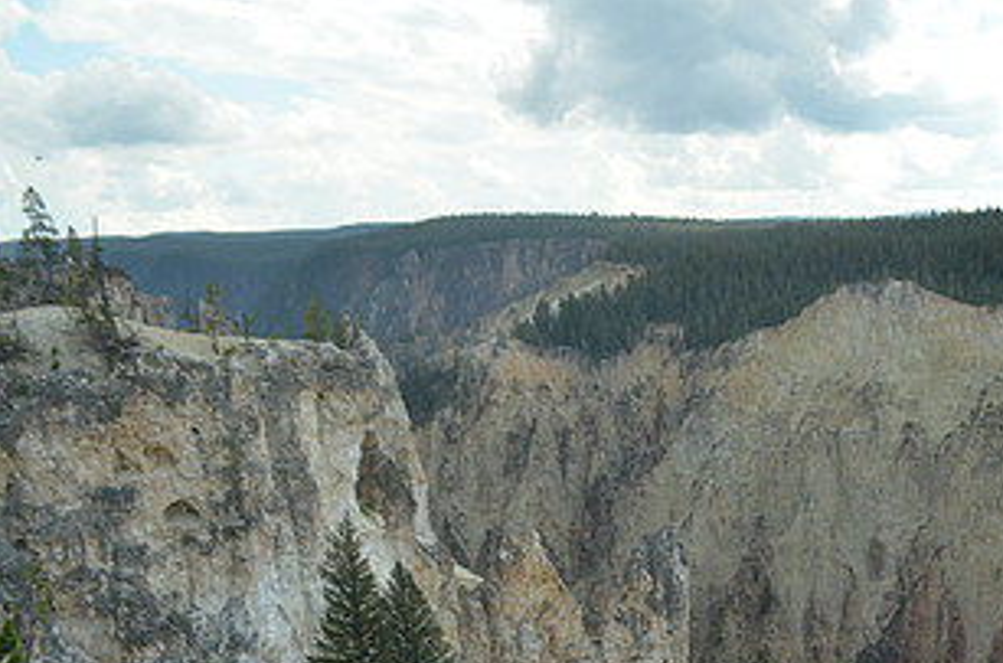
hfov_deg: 37.7
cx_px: 787
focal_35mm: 51
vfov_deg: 25.3
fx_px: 1417
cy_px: 624
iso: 640
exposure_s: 1/1000
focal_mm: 18
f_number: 4
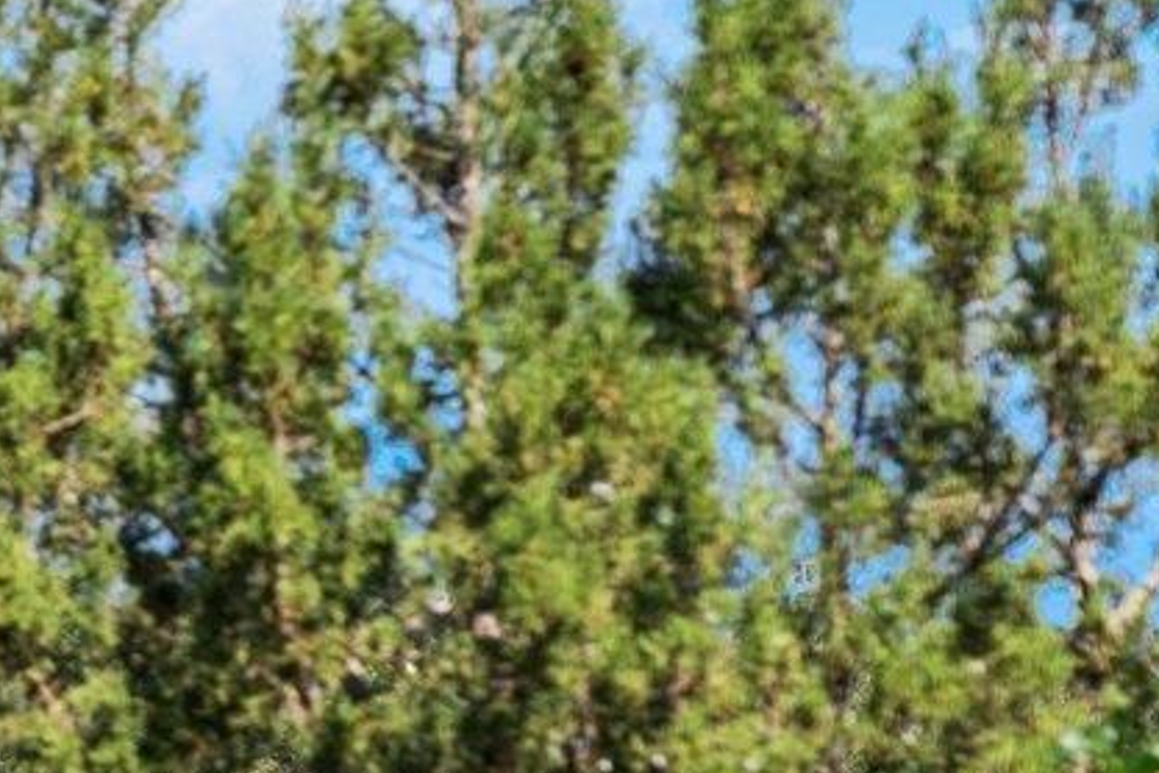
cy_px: 510
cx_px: -964
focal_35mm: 516
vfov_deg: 2.7
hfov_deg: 4.0
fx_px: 16611
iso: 400
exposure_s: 1/1600
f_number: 8
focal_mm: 105
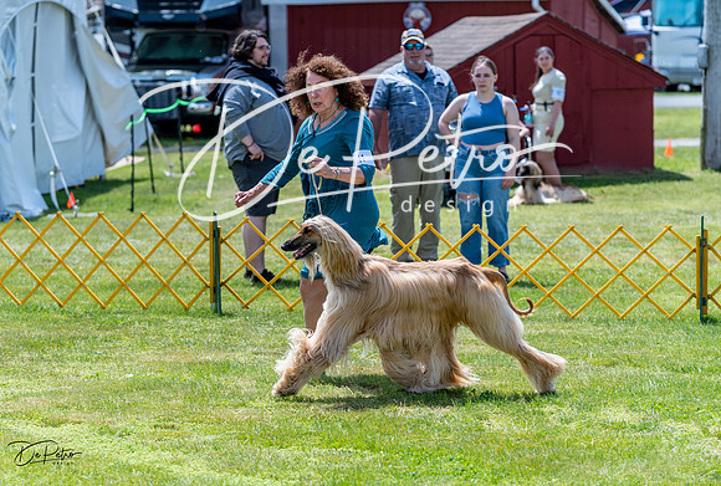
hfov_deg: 15.3
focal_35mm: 133
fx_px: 2677
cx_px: 307
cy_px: 251
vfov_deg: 10.4
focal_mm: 104
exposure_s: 1/1000
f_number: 3.5
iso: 100
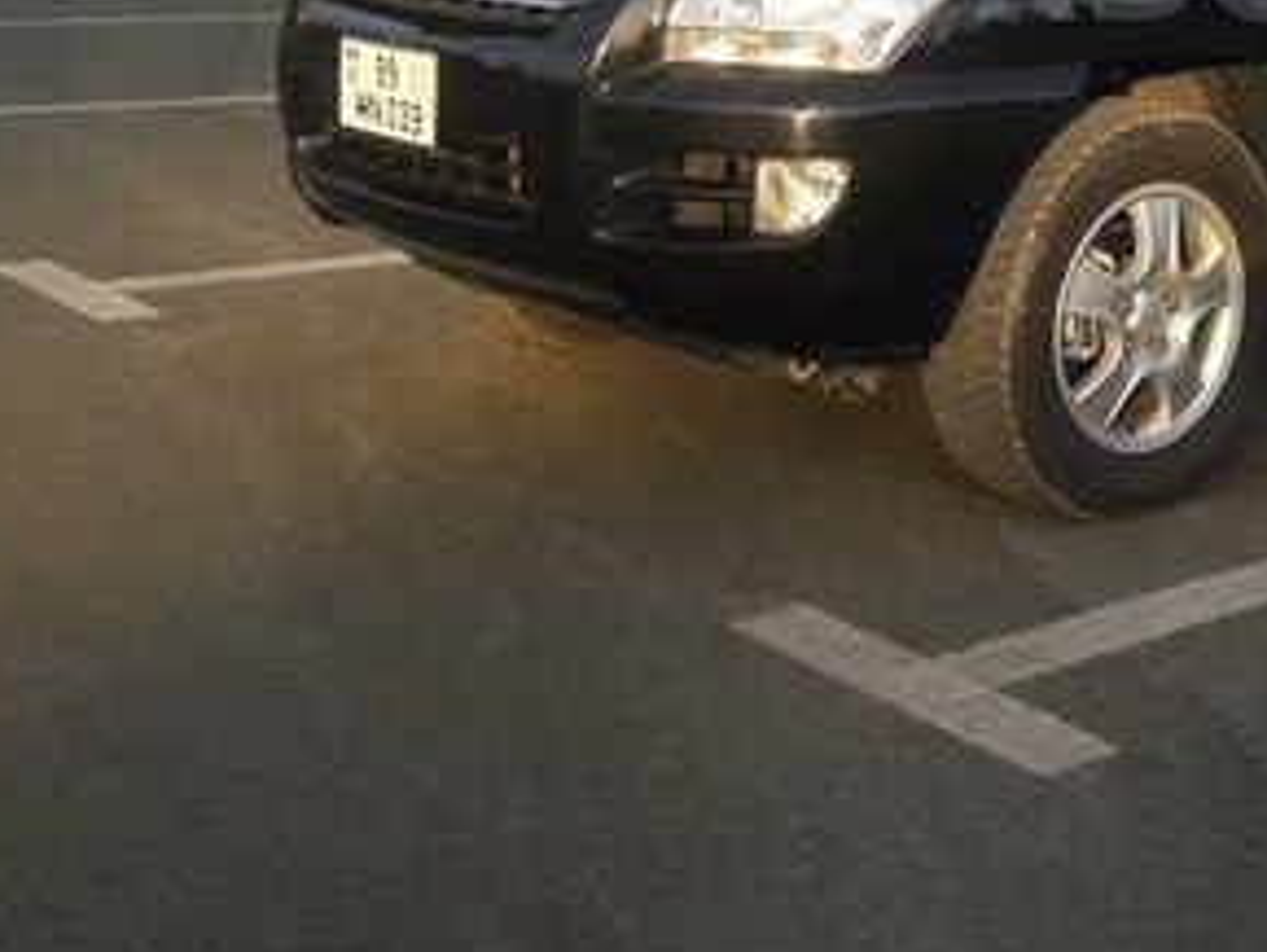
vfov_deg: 21.9
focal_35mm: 64
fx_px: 2343
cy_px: -46
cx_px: 1184
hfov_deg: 28.8
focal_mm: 3.7
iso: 40
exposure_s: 1/380
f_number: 1.9
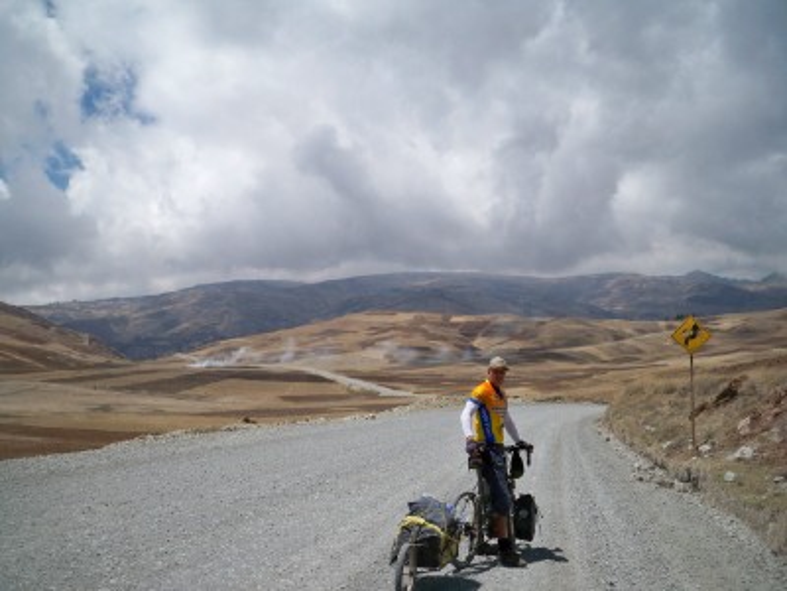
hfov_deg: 52.6
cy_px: 296
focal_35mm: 35
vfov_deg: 40.7
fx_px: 796
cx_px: 394
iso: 80
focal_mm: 6.3
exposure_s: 1/1250
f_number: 4.7
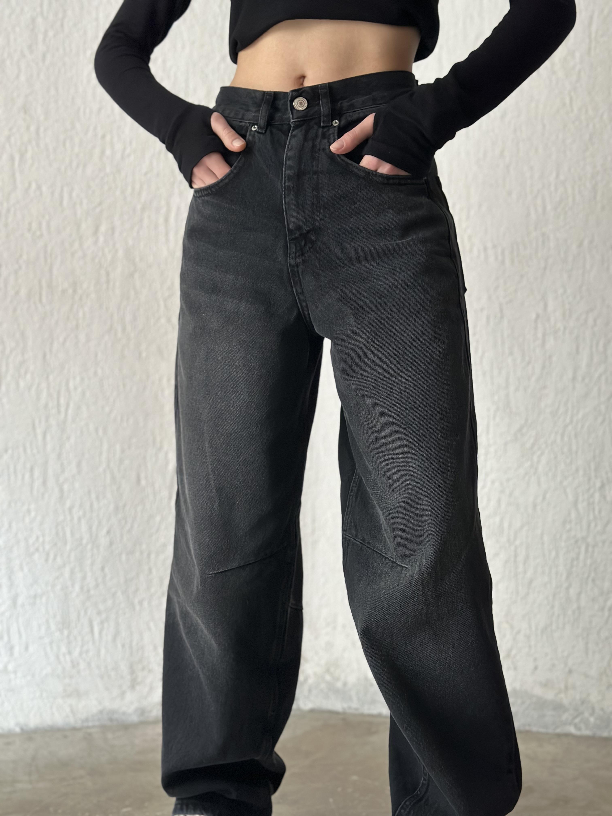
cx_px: 306
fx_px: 1131
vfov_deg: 39.7
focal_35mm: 48
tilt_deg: +1.4
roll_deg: -0.2
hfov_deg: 30.3
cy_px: 408
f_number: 1.78
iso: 400
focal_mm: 6.86
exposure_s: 1/40
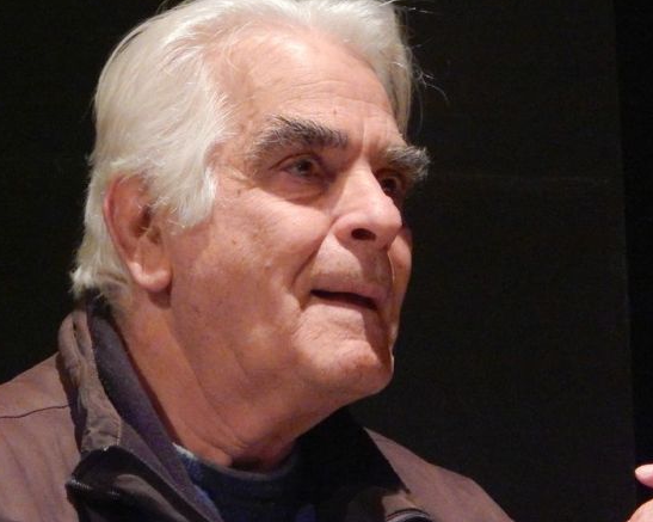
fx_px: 2975
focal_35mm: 154
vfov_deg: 10.0
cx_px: 223
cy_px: 208
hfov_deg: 12.5
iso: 3200
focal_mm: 20.5
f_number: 4.6
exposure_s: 1/50
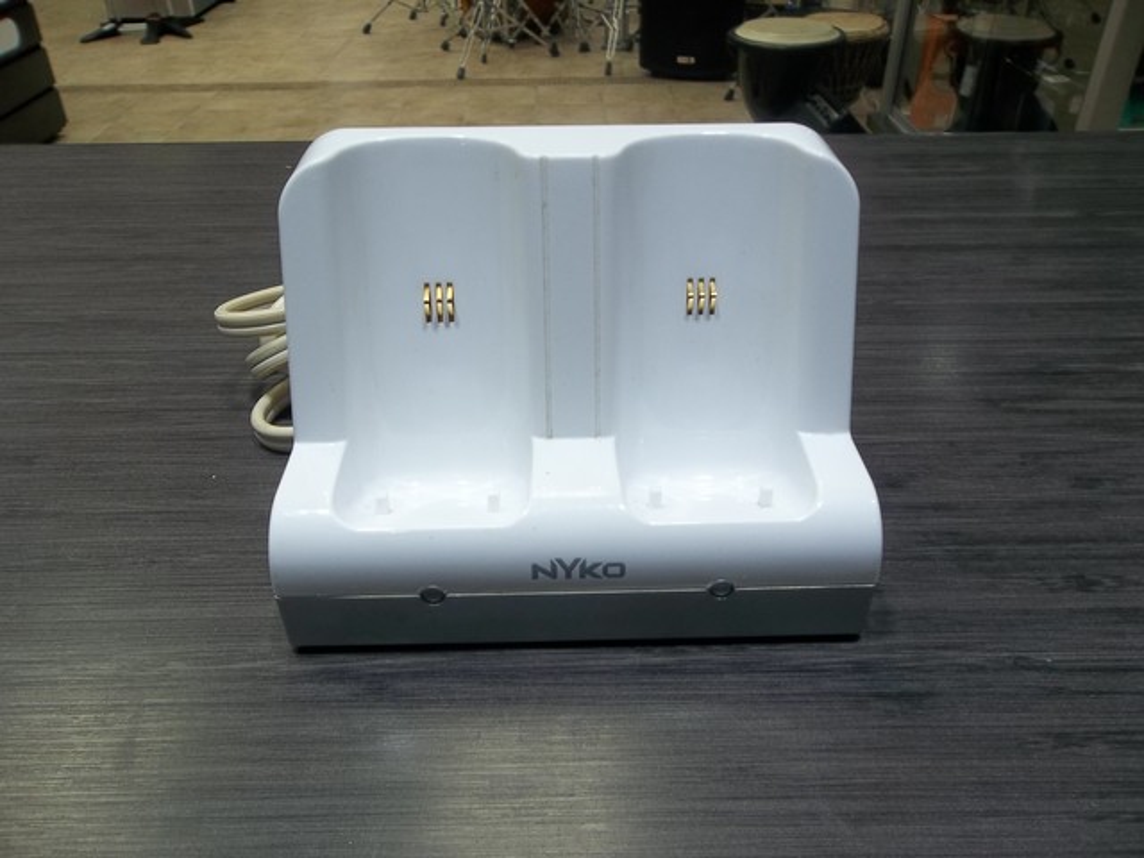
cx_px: 572
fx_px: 892
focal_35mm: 27
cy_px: 429
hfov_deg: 65.3
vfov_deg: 51.4
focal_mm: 4.9
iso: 80
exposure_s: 1/50
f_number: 3.5
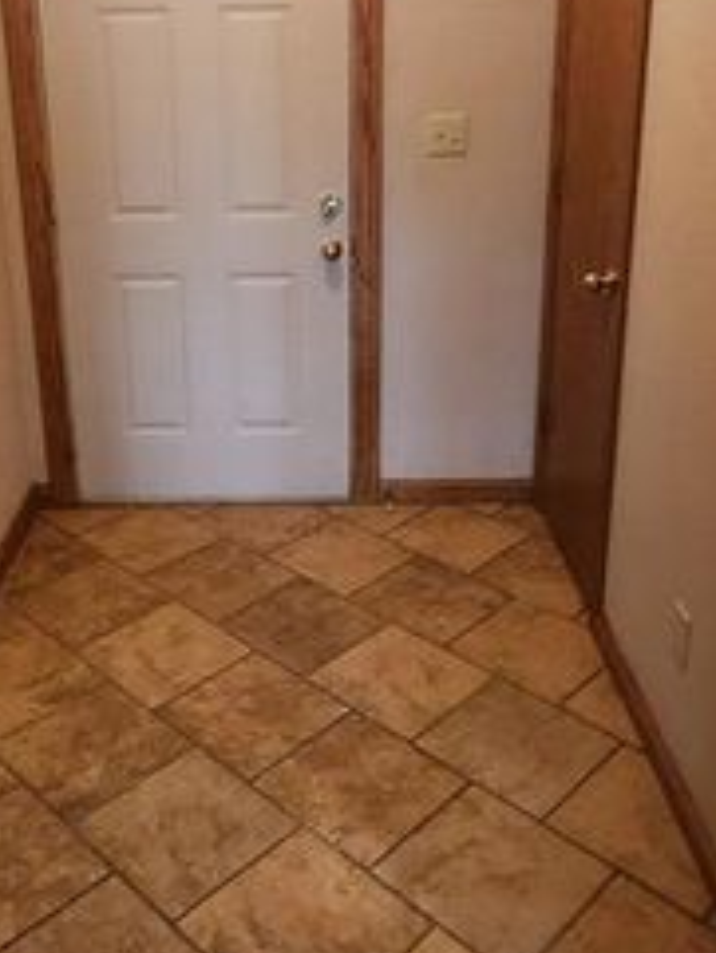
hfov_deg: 39.4
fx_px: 992
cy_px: 310
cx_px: 257
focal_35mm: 36
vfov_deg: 50.3
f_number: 2.2
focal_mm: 1.74
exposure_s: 1/30
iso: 320
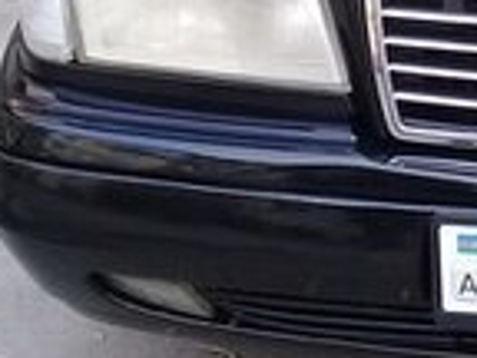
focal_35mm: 142
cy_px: -38
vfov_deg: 10.3
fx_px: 1957
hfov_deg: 13.0
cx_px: 755
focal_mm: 3.3
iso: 50
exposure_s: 1/124
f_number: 2.2
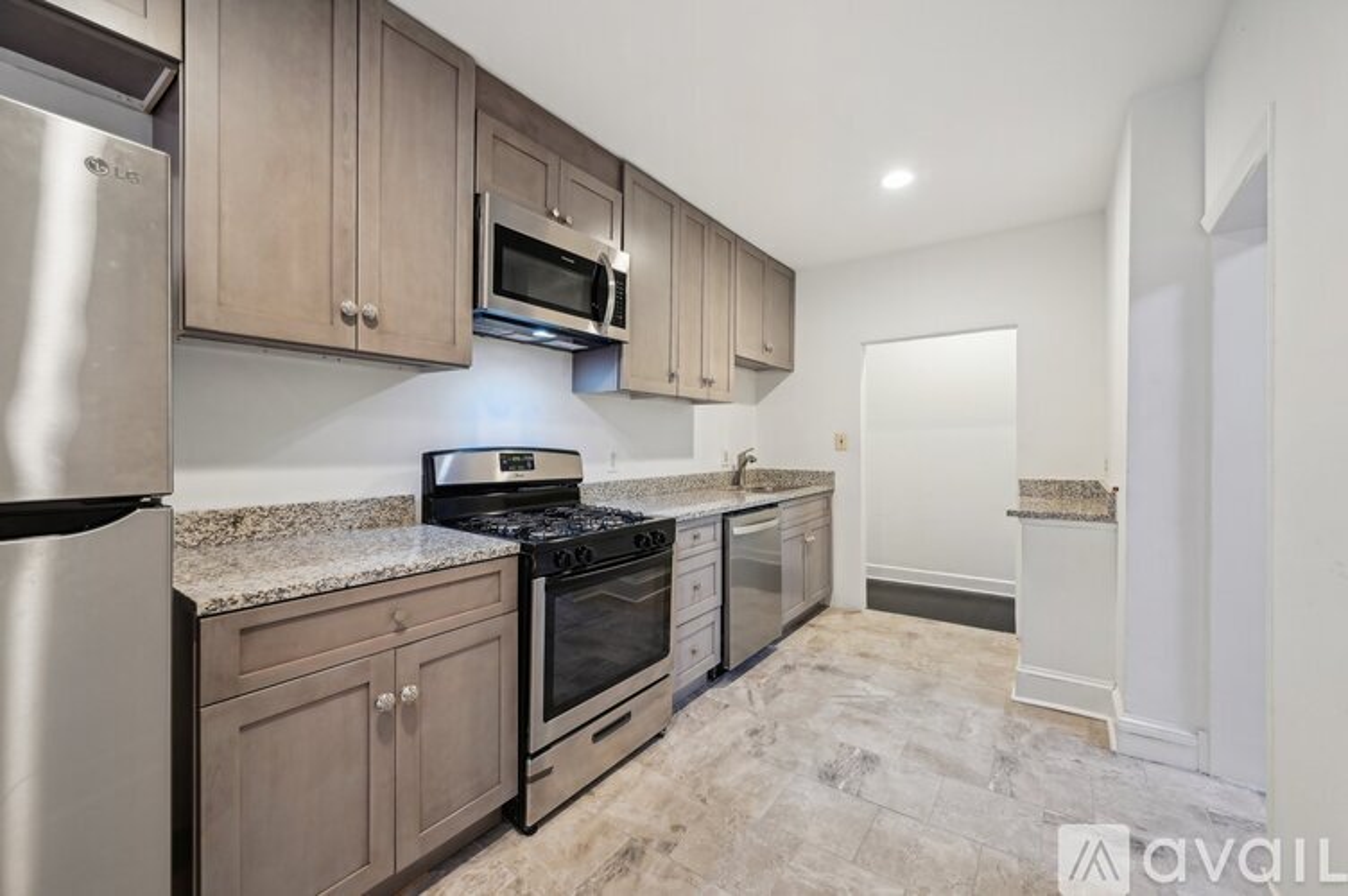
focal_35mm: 14
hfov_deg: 104.3
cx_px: 674
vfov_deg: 81.1
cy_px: 448
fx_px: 524
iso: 400
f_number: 8
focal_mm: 14
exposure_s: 1/10
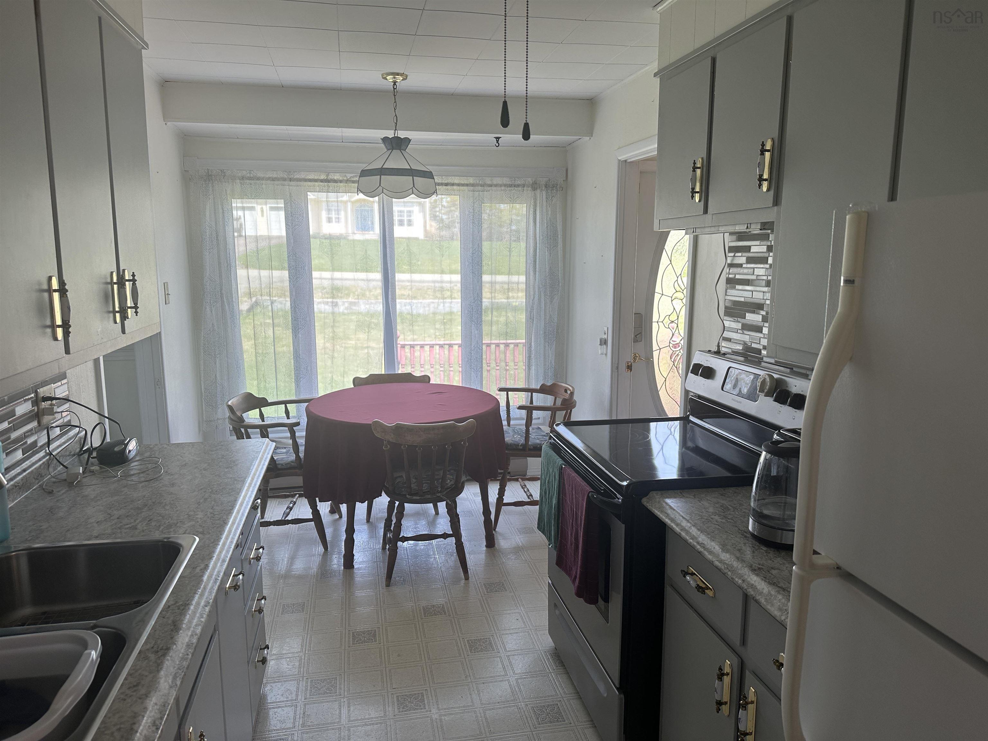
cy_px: 370
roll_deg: -0.4
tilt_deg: -8.9
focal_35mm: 24
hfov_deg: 71.6
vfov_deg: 56.8
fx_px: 685
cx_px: 494
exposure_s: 1/229
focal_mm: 6.86
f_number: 1.78
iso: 64
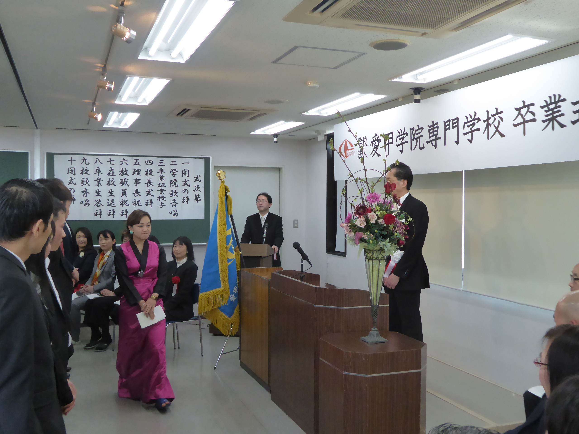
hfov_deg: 51.4
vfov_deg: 39.7
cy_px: 217
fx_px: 602
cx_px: 290
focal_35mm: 36
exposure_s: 1/125
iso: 640
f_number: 3.7
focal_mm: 6.3
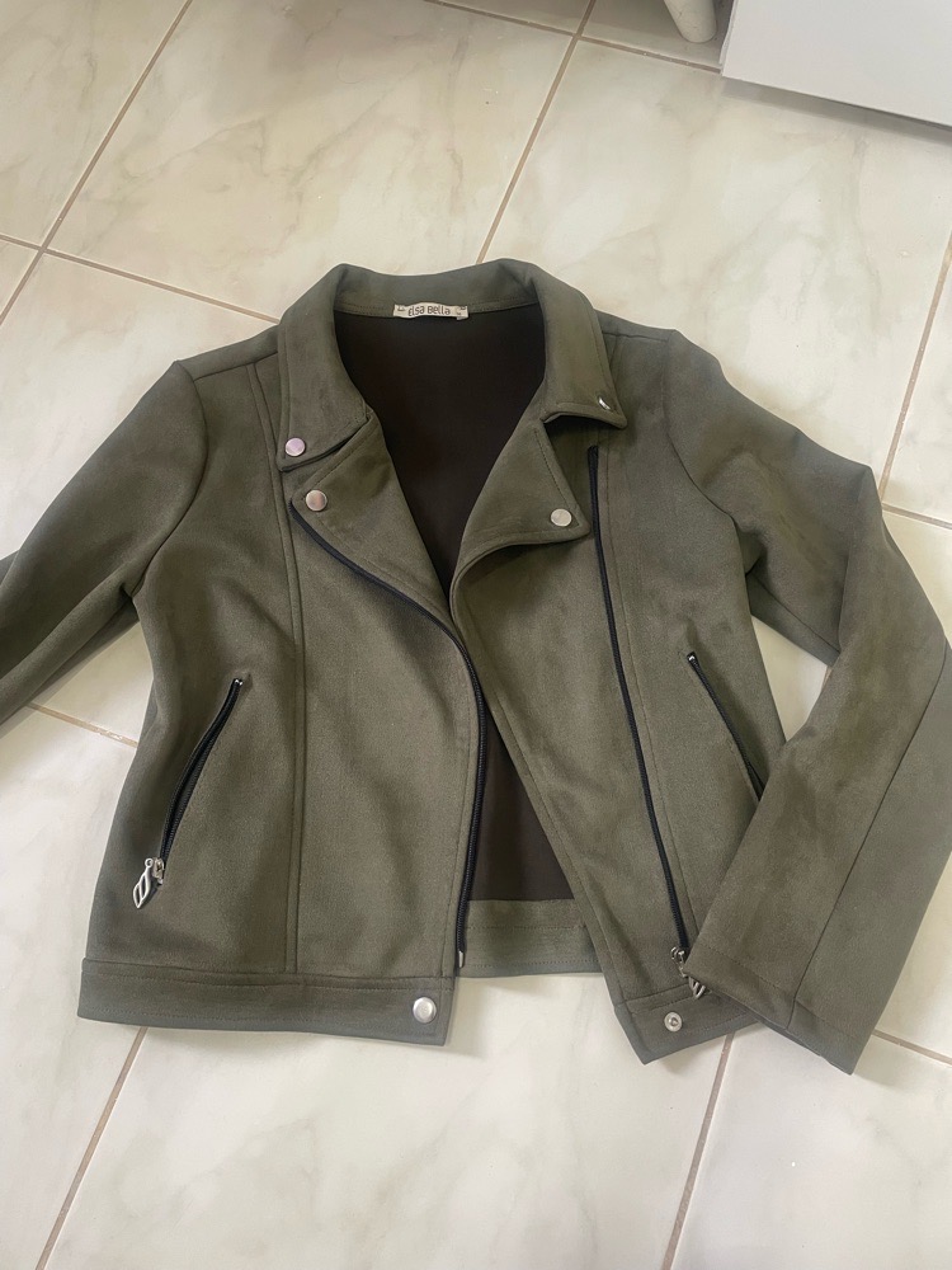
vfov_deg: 67.3
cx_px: 476
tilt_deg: -72.3
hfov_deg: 53.1
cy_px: 635
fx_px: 953
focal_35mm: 26
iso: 125
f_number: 1.6
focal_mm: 4.2
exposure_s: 1/50
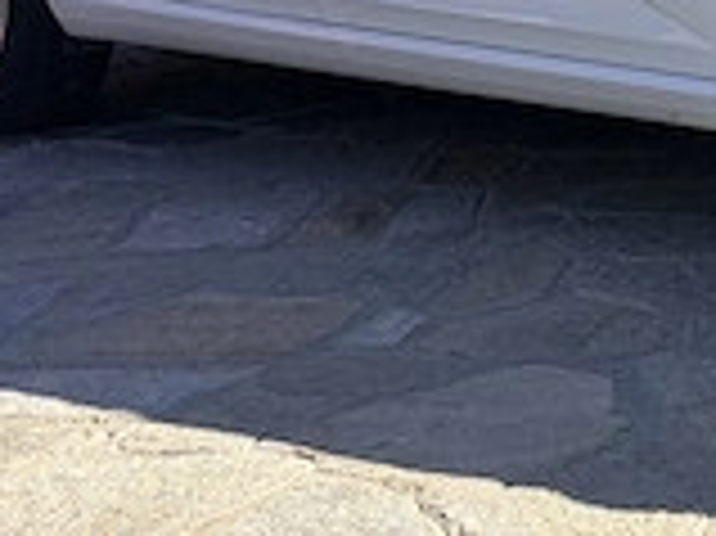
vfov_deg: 14.5
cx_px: 901
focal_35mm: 98
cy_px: -144
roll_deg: +0.0
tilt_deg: -3.6
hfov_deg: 18.8
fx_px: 2026
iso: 64
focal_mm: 5.96
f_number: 1.6
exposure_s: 1/2639
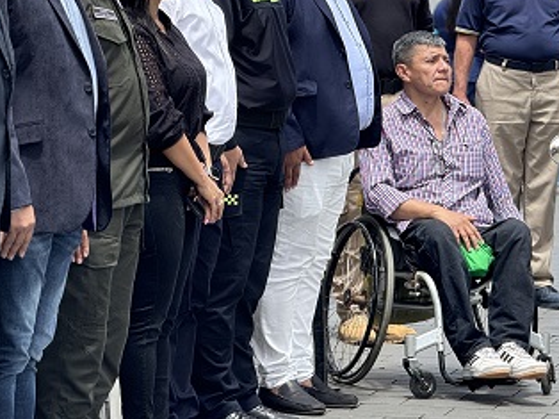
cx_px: 123
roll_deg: +0.1
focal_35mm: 210
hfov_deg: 9.4
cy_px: 112
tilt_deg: -2.6
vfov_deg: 7.1
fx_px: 3389
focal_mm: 15.66
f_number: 2.8
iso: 50
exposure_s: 1/483
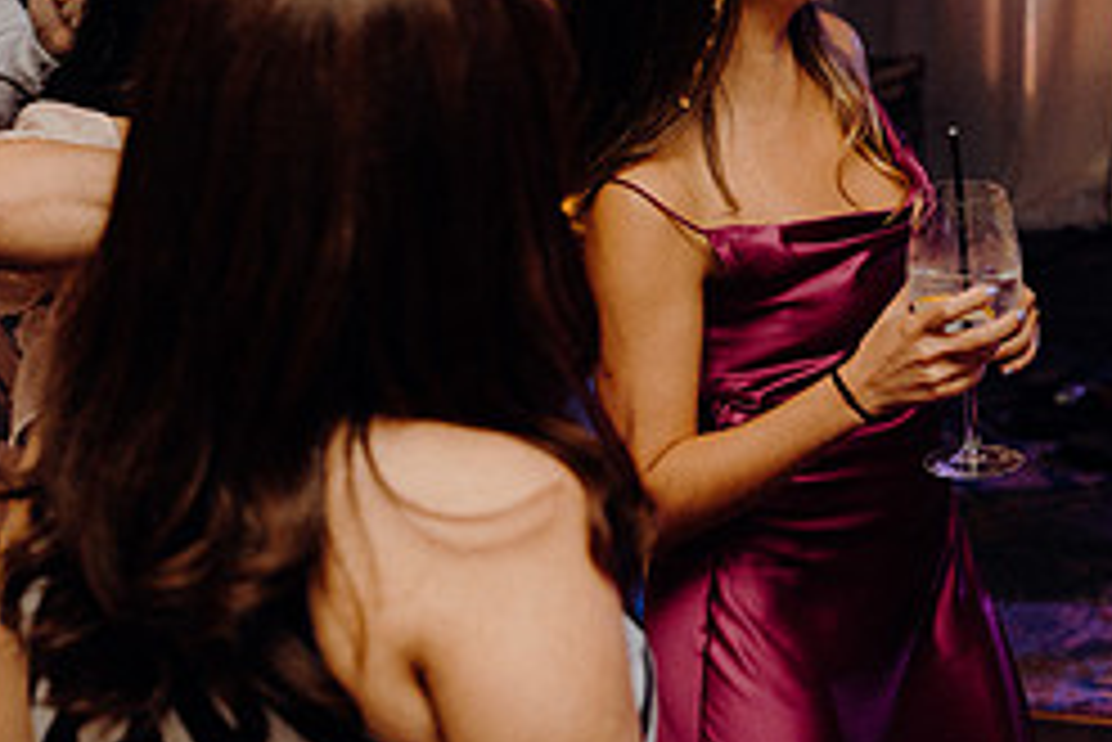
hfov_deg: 17.8
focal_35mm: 115
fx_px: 3554
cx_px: 630
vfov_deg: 11.9
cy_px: 200
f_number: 3.5
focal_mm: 49
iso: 2500
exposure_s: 1/200
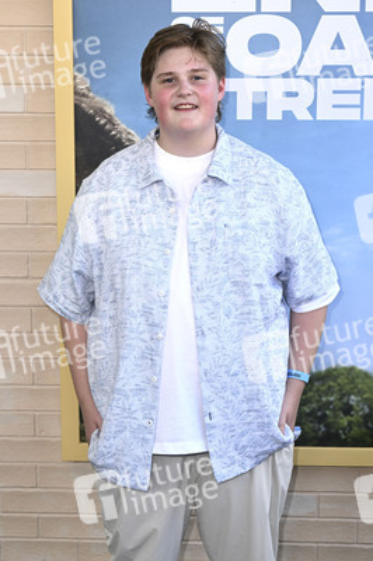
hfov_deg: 18.6
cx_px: 186
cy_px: 280
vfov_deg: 27.7
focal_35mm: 73
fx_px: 1136
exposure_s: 1/250
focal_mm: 73
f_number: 6.3
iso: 640
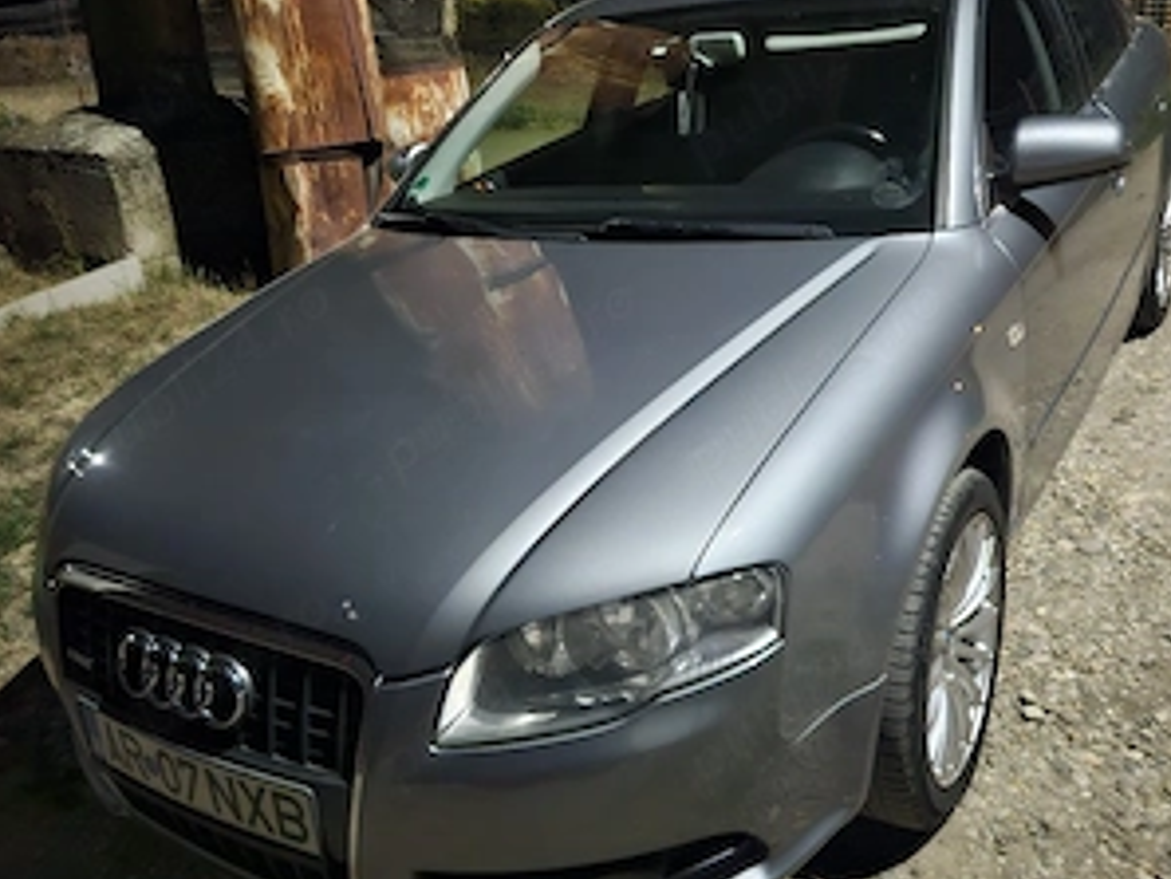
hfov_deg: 58.3
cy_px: 426
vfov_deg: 45.5
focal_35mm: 31
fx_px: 1049
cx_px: 587
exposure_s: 1/16.7
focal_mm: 5.4
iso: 1600
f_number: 1.8
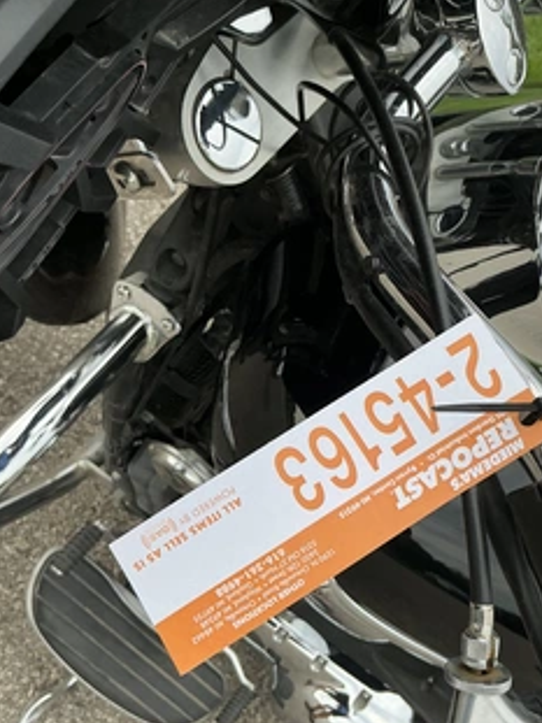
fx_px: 752
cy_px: 439
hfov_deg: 39.5
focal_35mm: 36
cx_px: 323
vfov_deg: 51.0
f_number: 1.8
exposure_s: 1/495
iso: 25
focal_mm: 3
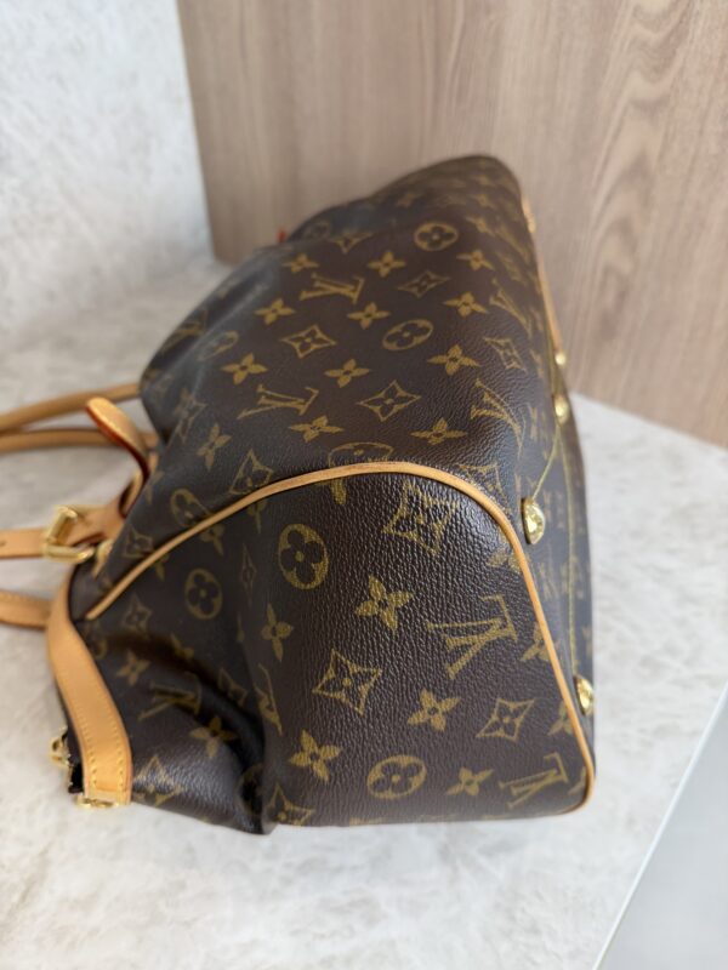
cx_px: 364
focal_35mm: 24
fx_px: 673
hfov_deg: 56.8
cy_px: 485
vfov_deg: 71.6
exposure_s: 1/120
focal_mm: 6.76
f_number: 1.78
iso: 160
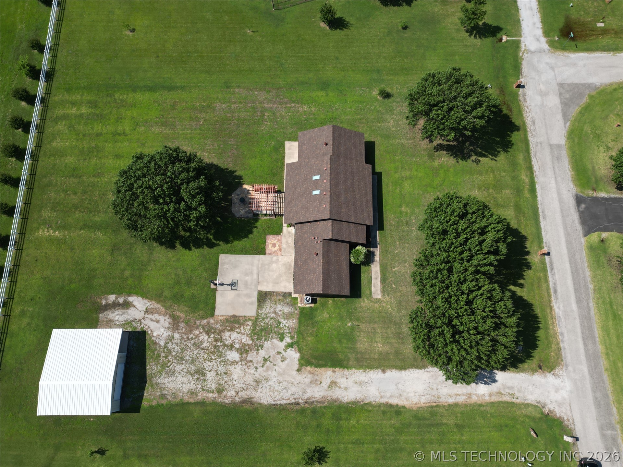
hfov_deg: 71.6
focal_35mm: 24
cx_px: 312
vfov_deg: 56.8
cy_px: 234
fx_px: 432
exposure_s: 1/2500
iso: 100
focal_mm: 6.72
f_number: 1.7
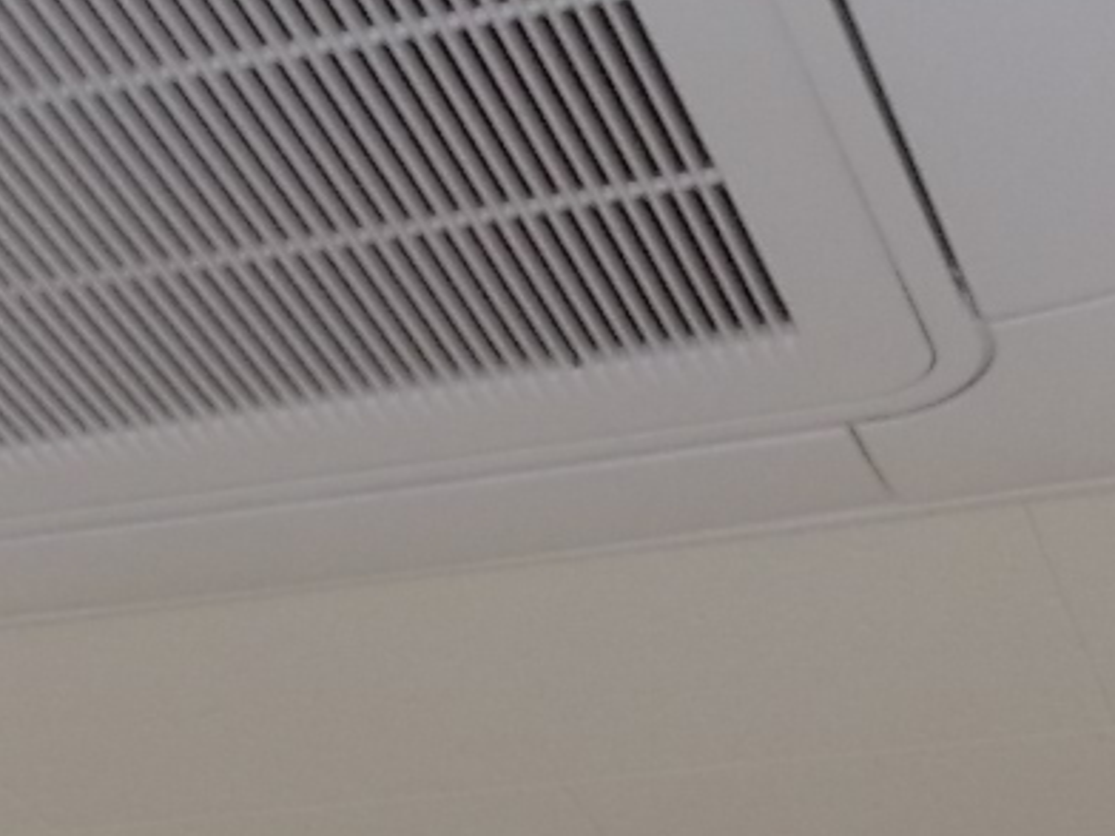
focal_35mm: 106
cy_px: 119
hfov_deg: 18.4
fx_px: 3414
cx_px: 270
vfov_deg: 13.9
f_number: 3.2
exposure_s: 1/25
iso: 200
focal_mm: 4.6
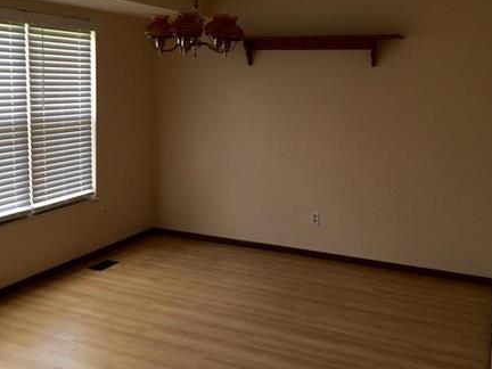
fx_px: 611
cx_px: 181
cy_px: 169
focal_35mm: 43
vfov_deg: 33.6
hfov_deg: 43.5
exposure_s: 1/40
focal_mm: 4.15
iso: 40
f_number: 2.2
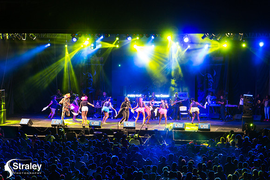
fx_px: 899
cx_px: 135
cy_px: 90
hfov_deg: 17.1
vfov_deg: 11.4
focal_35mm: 120
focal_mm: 120
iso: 2500
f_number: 5.6
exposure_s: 1/60
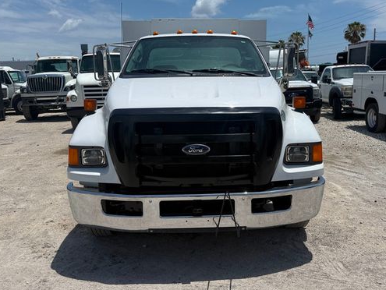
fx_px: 346
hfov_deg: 58.3
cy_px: 124
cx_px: 204
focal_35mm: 31
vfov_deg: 45.4
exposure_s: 1/10309
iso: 80
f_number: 1.78
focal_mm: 6.76
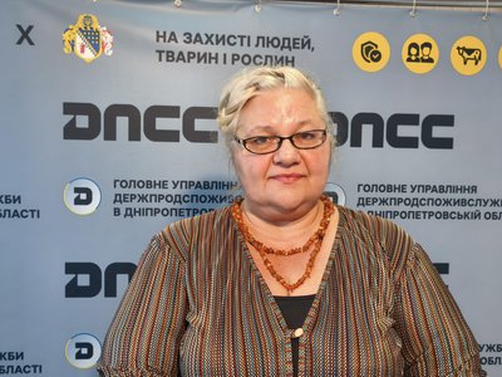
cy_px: 188
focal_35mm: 43
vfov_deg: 33.6
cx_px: 251
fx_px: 624
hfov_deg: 43.9
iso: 250
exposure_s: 1/50
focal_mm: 5.35
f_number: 1.7
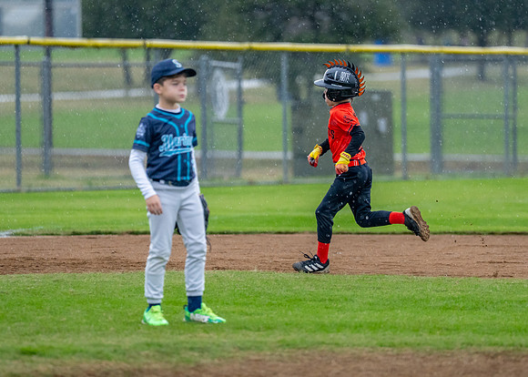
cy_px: 183
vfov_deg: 4.8
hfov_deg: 6.7
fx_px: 4508
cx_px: 323
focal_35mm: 301
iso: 1600
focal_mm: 194
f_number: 2.8
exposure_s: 1/1000
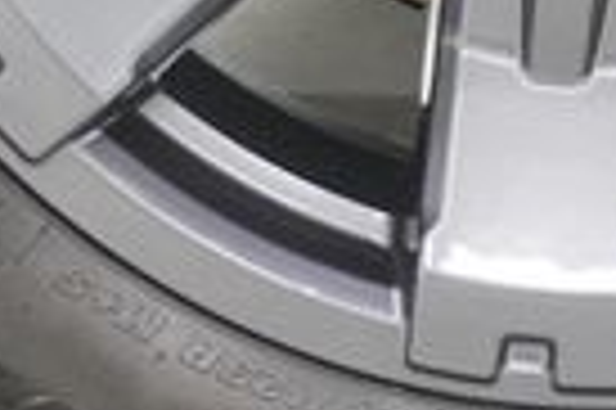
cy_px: -502
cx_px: 612
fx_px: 3845
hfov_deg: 9.1
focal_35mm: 225
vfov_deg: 5.9
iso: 400
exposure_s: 1/60
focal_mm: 32
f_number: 5
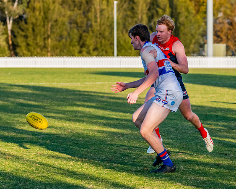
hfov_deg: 8.0
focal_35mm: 241
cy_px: 91
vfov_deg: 6.4
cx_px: 158
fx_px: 1681
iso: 800
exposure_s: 1/1600
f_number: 7.1
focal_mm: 170
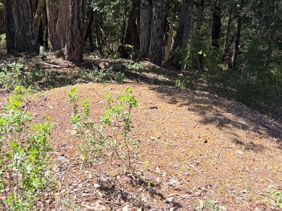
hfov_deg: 30.1
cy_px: -45
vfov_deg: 21.2
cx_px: 99
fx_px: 521
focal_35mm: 64
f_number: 1.78
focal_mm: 6.76
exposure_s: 1/1018
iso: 100
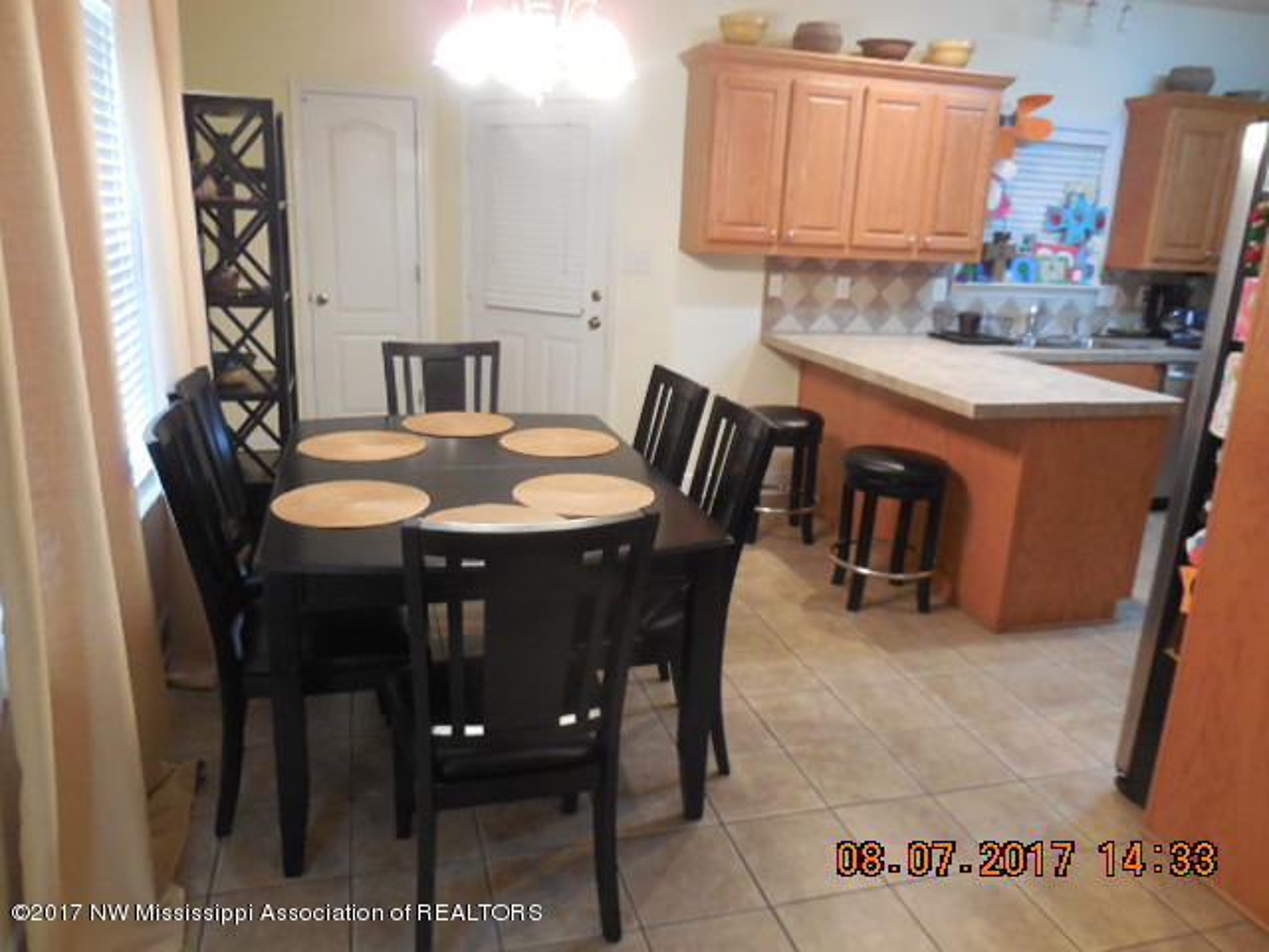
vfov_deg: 54.9
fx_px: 916
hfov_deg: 69.4
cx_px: 634
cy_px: 476
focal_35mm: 25
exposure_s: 1/15
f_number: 3.1
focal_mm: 4.5
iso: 400
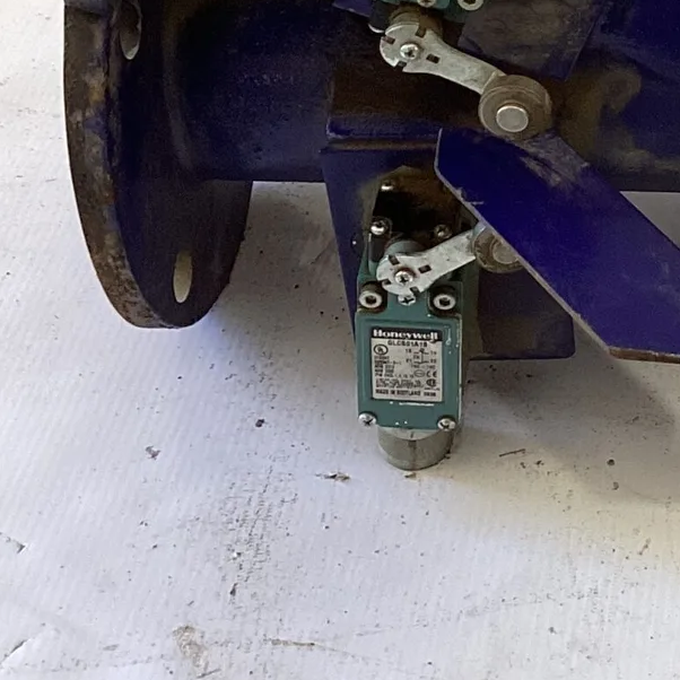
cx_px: 825
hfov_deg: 18.1
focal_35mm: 91
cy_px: -24
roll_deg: +2.6
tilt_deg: -36.6
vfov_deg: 18.5
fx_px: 2022
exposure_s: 1/50
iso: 64
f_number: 2.4
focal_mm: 3.3
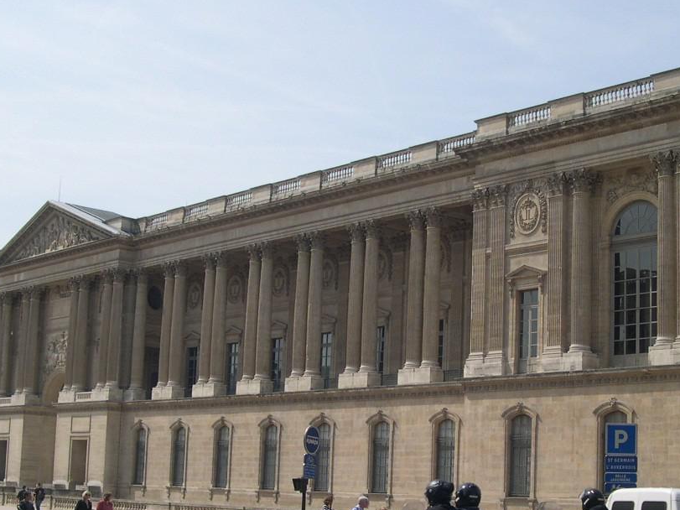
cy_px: 320
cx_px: 368
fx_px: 1178
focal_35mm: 60
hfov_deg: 32.2
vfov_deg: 24.3
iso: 100
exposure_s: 1/247
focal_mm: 8
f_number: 7.6
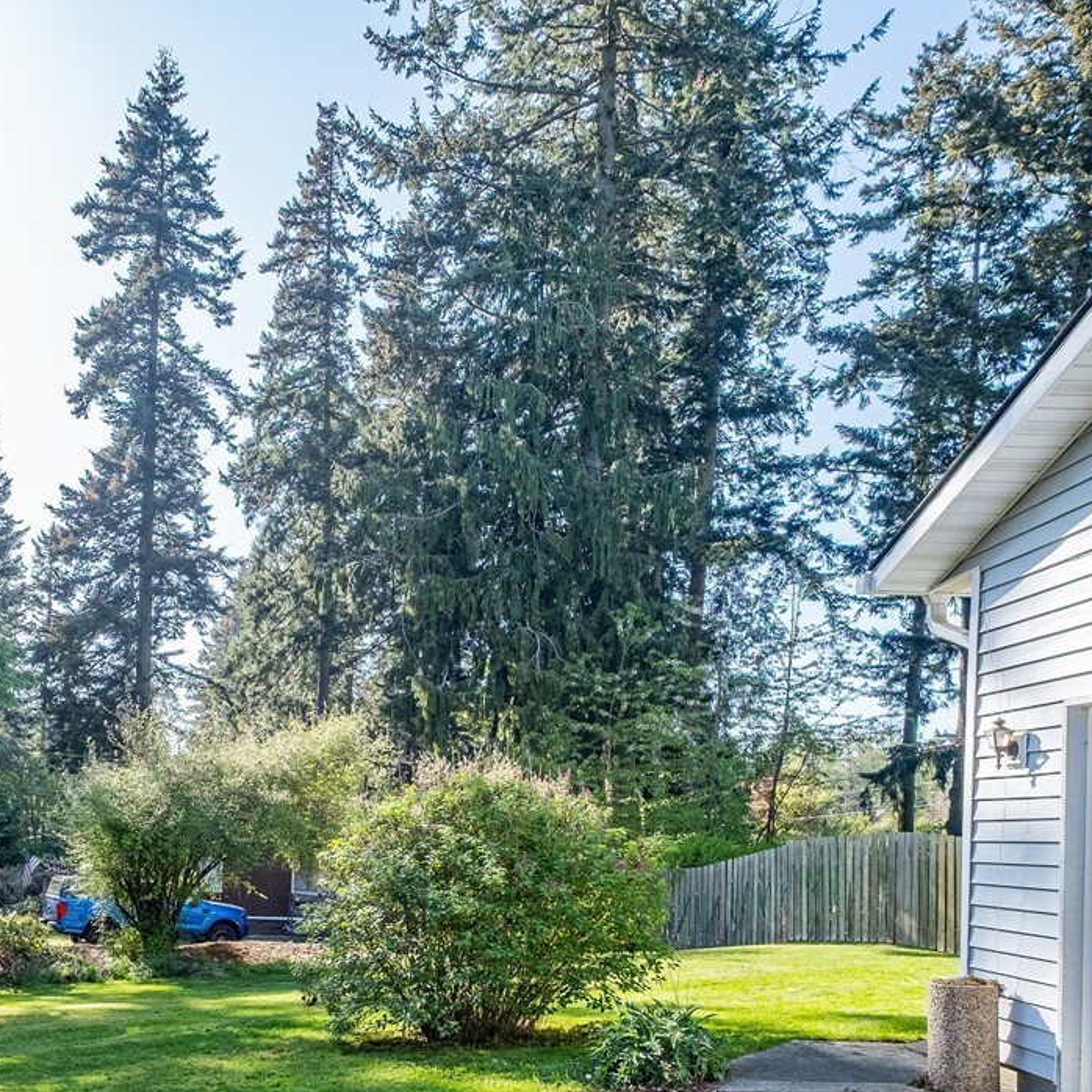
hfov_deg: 50.8
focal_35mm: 31
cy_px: 828
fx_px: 1106
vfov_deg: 50.2
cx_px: 304
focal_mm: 10
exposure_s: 1/250
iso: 250
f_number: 6.4
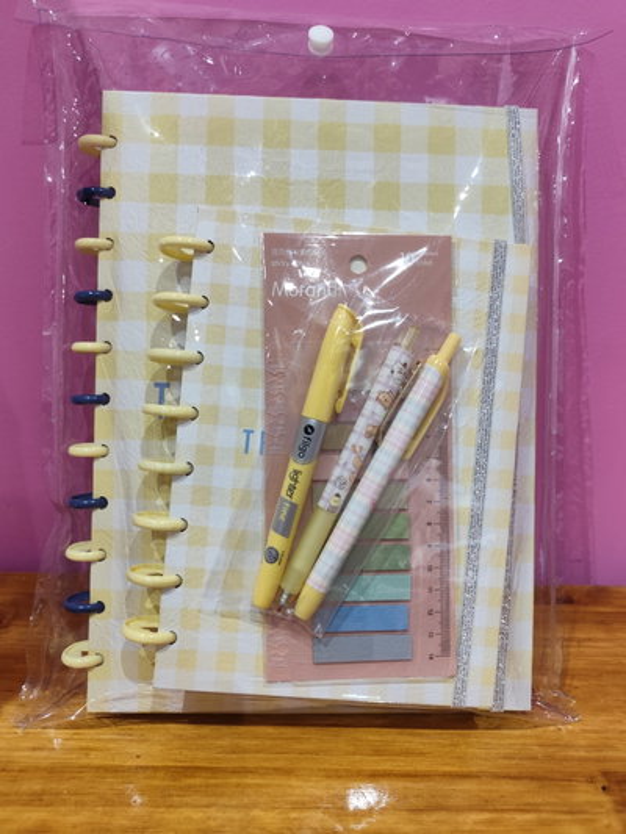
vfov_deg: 73.9
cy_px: 417
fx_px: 554
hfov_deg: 58.9
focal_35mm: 23
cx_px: 313
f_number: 1.65
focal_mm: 6.19
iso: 1000
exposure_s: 1/100
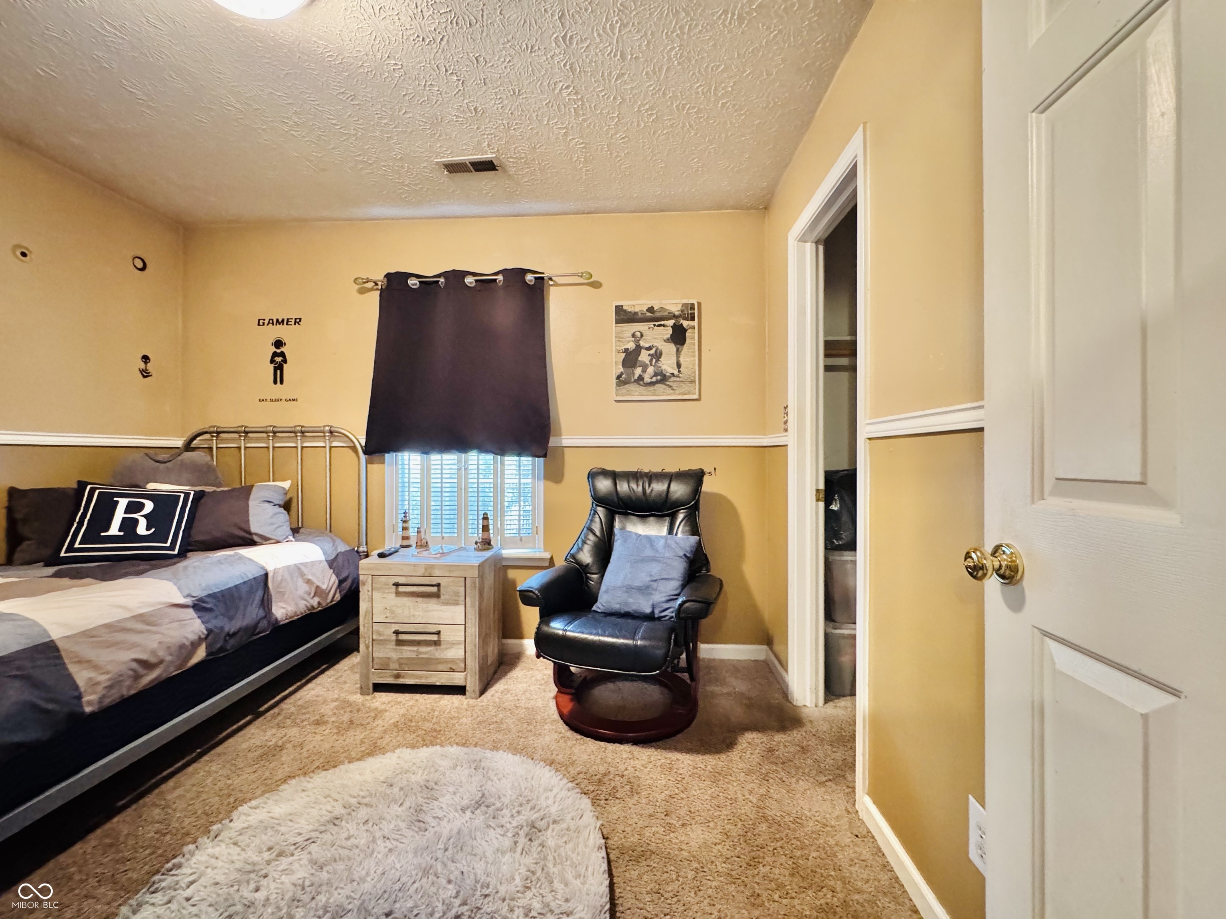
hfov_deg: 102.1
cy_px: 460
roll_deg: +0.0
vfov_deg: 85.7
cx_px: 613
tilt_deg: -0.7
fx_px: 496
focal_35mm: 14
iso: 1000
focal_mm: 2.22
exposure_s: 1/40
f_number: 2.2
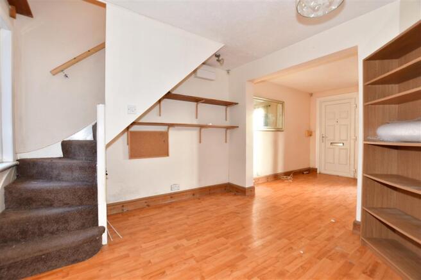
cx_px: 210
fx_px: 175
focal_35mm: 15
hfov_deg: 100.4
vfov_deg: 77.3
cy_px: 140
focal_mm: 10
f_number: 5.6
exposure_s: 1/4
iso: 250
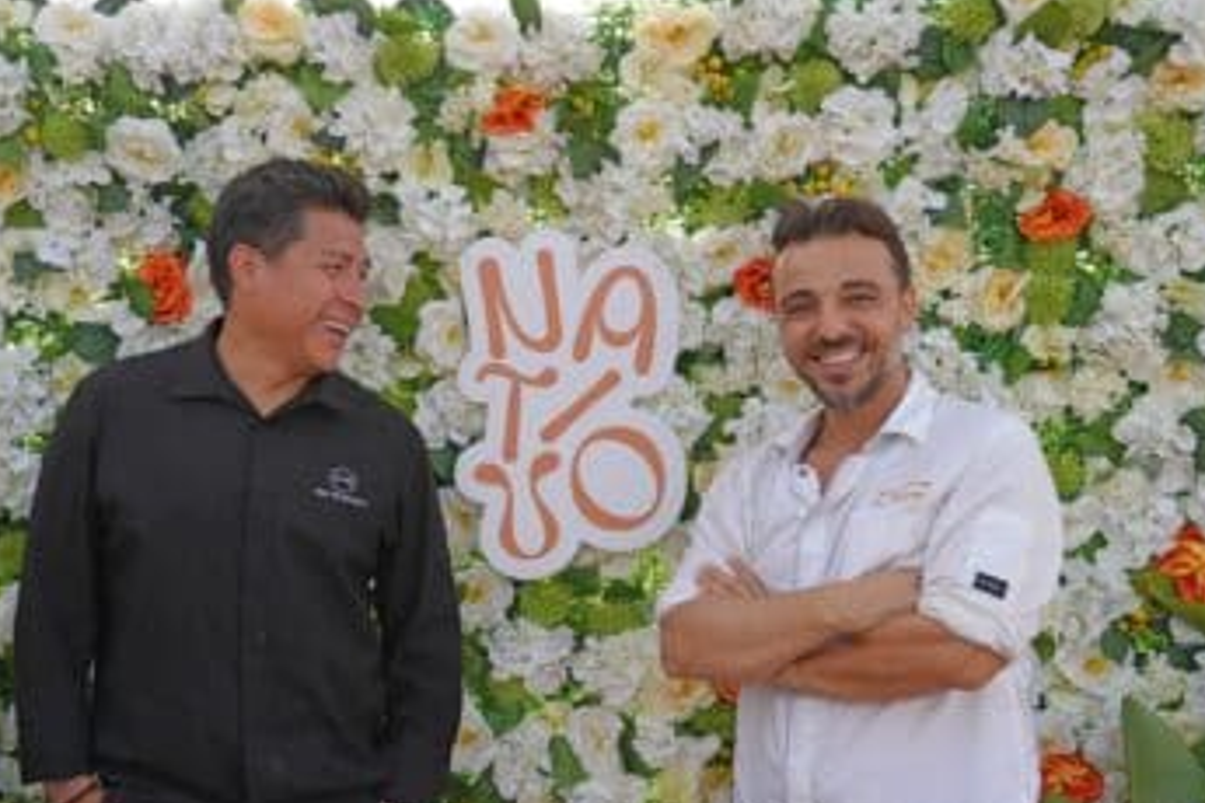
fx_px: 1573
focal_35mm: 47
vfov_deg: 28.6
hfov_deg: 41.8
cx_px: 520
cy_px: 457
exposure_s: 1/200
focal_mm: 36
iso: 100
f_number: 4
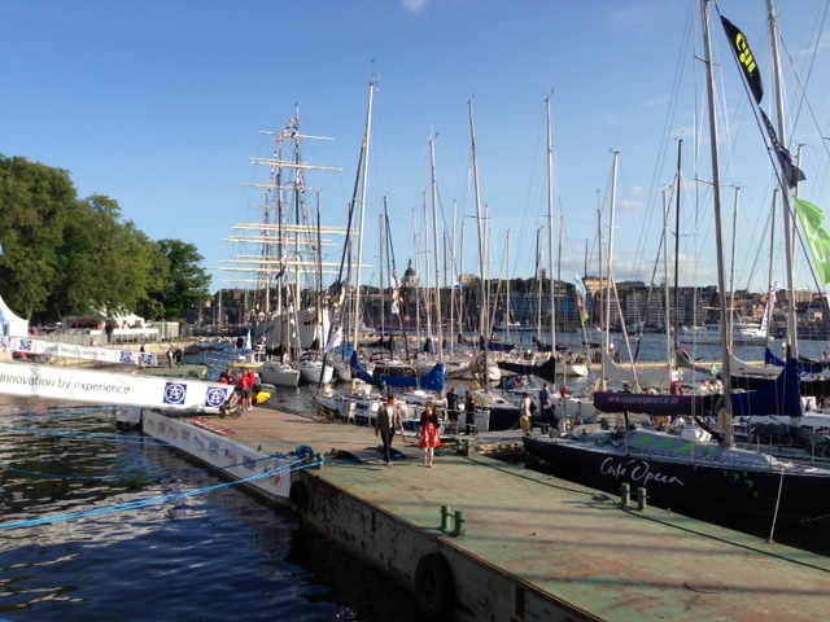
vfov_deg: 42.9
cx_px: 415
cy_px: 311
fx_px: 791
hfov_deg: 55.4
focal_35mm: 33
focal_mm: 4.13
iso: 50
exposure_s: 1/1085
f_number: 2.4
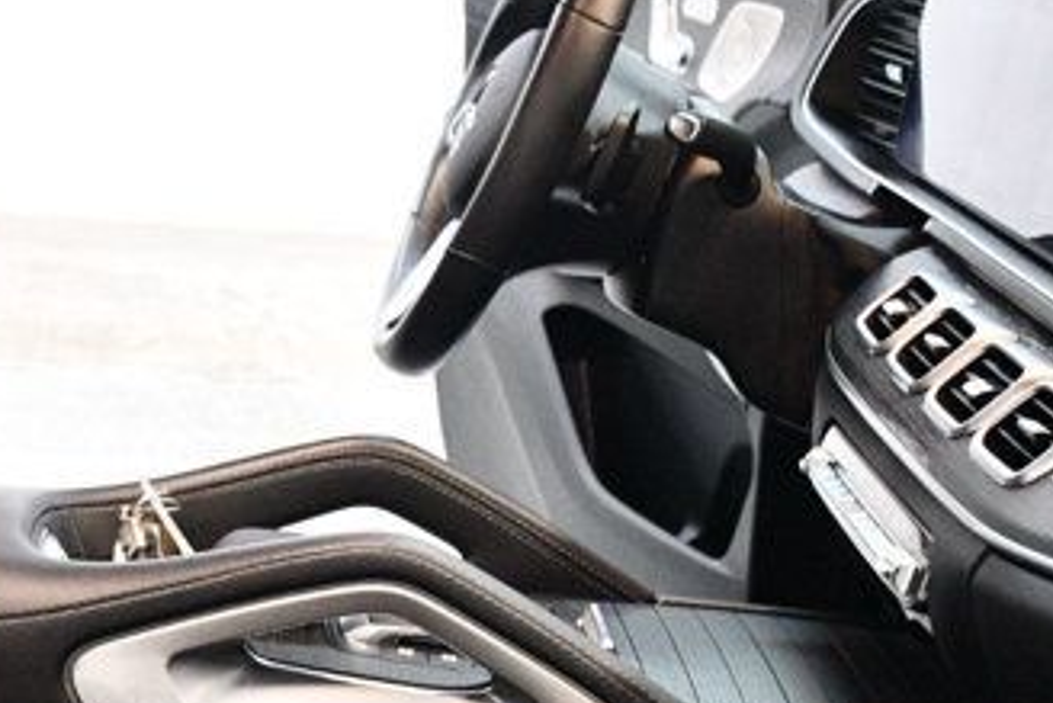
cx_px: 263
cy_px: 819
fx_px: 3014
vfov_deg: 13.0
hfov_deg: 19.7
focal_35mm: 103
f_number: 3.5
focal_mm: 22
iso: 3600
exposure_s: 1/60
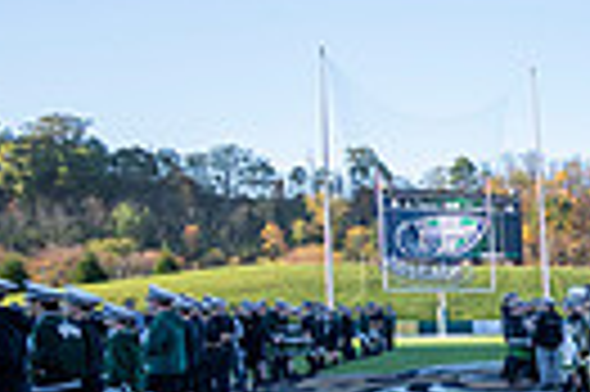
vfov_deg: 21.3
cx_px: 1166
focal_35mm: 62
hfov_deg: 19.4
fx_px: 1015
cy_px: 372
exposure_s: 1/500
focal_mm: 14
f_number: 4
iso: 320
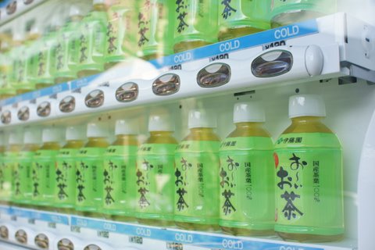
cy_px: 125
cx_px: 188
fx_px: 469
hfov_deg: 43.6
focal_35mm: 45
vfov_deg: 29.9
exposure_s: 1/125
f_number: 5.6
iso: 200
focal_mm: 30
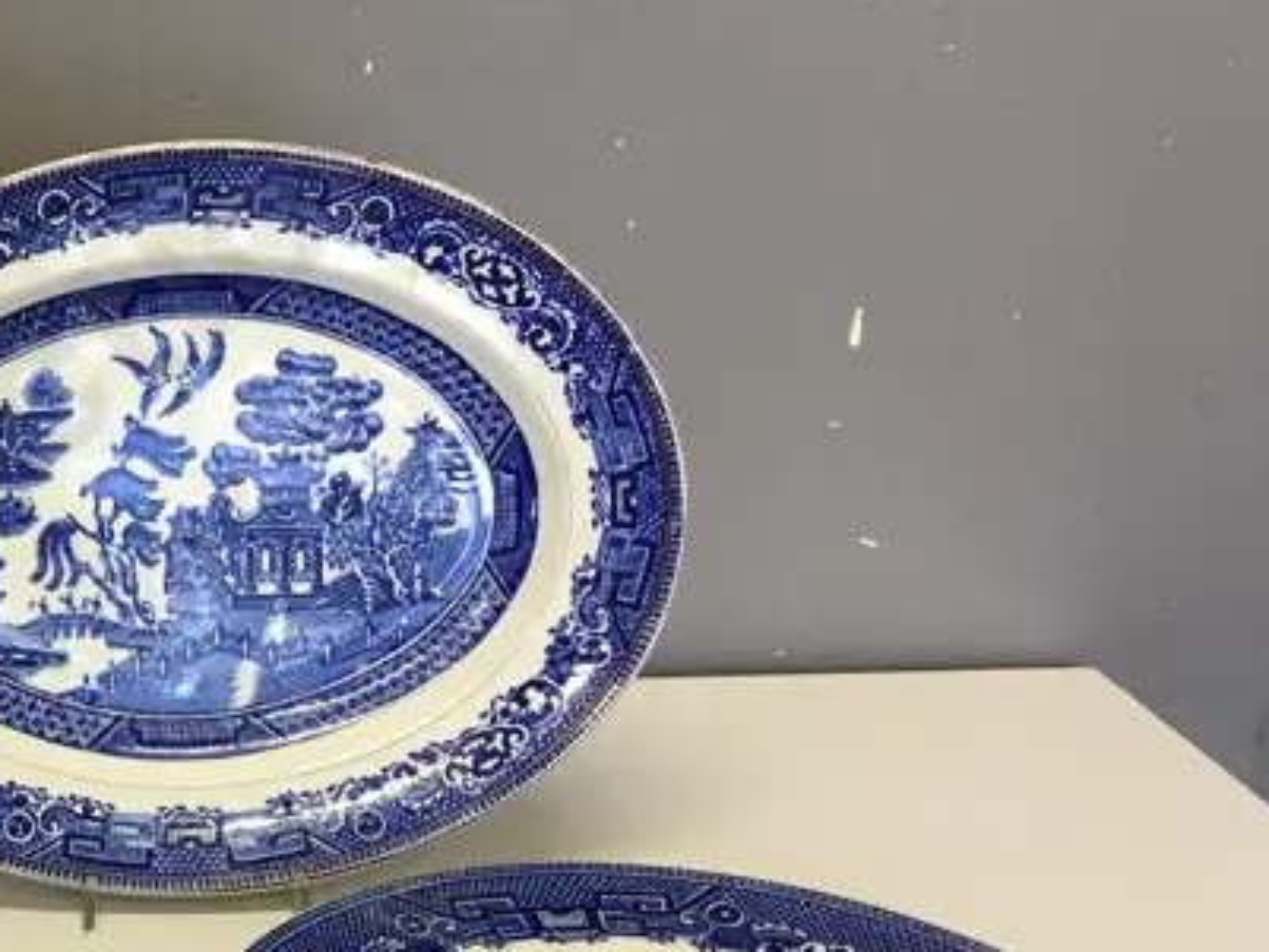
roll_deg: -0.6
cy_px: 648
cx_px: -291
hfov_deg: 23.8
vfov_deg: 19.8
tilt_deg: -18.7
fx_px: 2714
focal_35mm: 74
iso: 32
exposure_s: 1/33
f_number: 2.2
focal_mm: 4.15
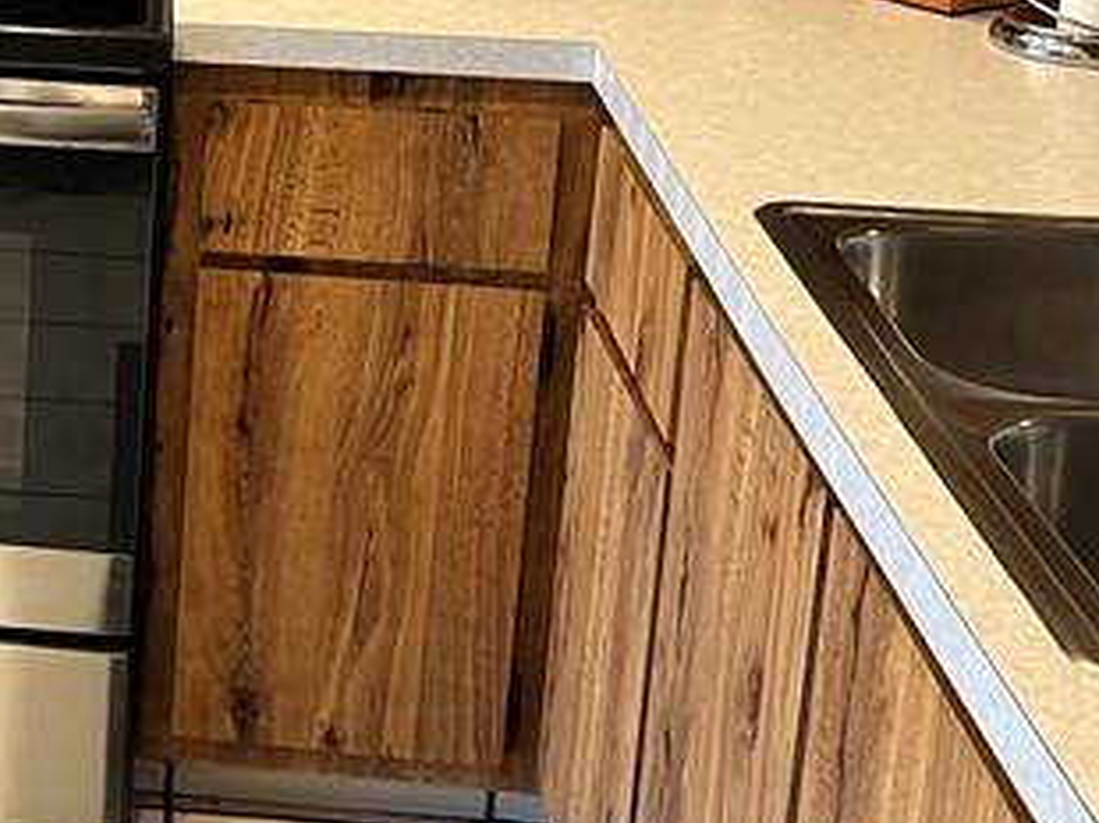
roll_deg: -1.0
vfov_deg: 16.9
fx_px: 2728
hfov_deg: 21.4
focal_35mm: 86
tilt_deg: -15.4
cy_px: 78
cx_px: -177
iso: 125
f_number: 1.5
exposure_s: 1/60
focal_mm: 5.7
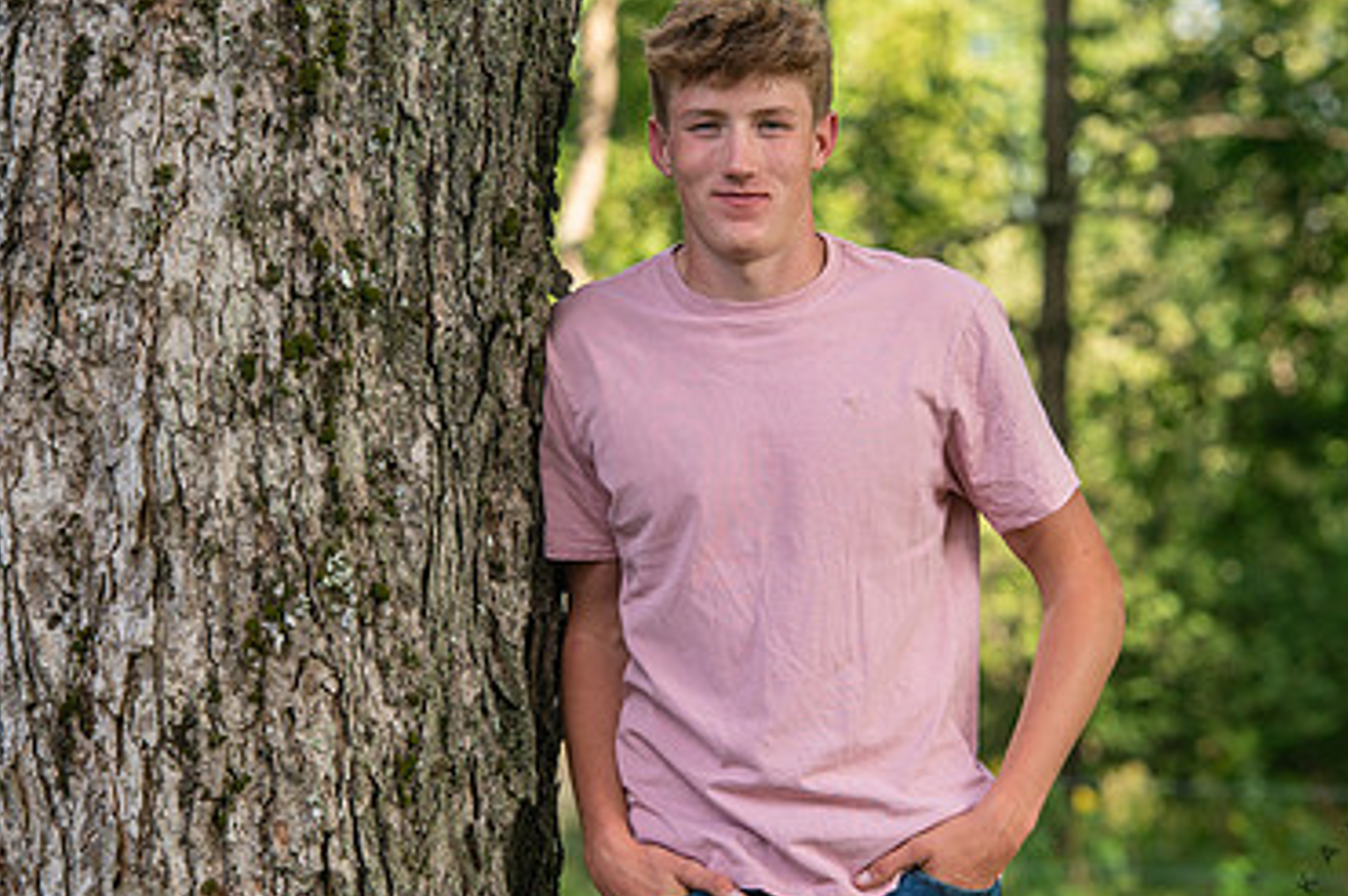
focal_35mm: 235
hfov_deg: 8.8
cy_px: 510
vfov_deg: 5.8
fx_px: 8791
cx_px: 747
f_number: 5.6
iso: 400
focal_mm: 150
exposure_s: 1/250
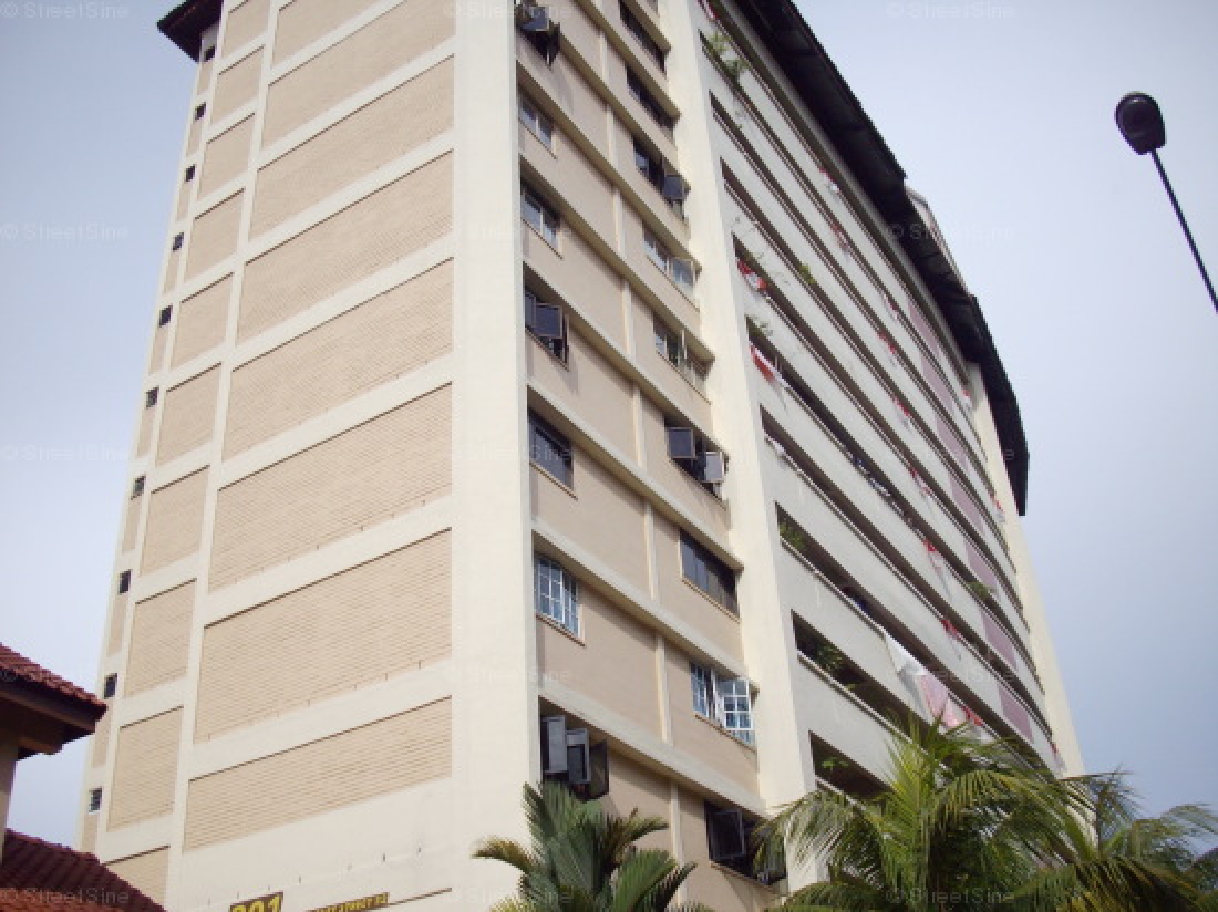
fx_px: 1301
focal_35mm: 37
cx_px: 609
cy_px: 456
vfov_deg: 38.6
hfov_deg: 50.2
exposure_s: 1/400
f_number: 5.6
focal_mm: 6.2
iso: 80
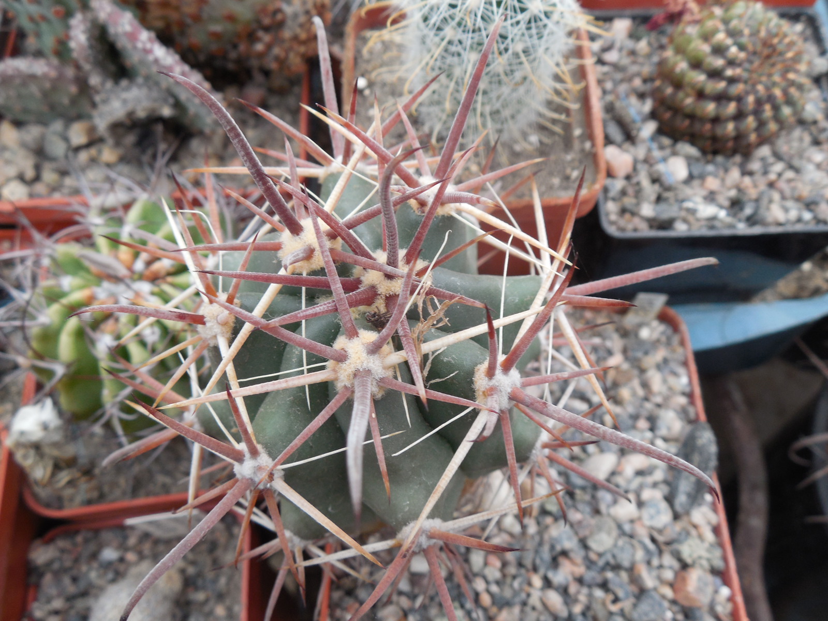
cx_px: 414
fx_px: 742
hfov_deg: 58.4
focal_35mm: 31
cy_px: 310
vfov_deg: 45.4
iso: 140
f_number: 3.6
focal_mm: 5.6
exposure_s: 1/30
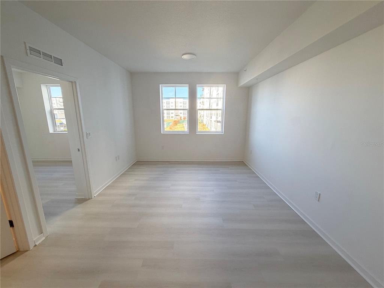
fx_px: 155
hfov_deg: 102.1
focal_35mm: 14
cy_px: 144
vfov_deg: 85.7
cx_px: 192
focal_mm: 2.22
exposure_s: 1/120
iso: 100
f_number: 2.2
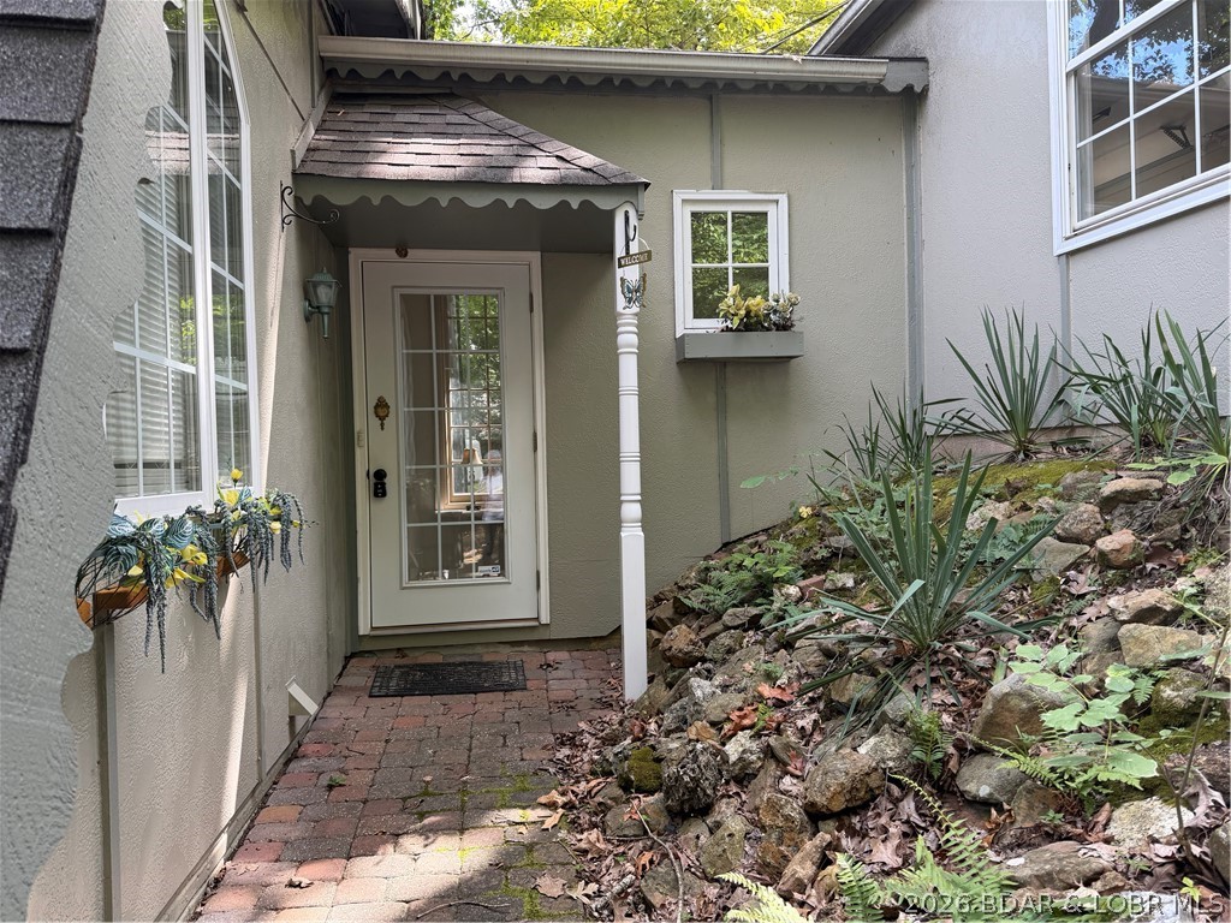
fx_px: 853
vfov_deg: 56.8
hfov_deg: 71.6
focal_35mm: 24
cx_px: 616
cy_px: 462
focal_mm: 6.76
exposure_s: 1/258
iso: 64
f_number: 1.78
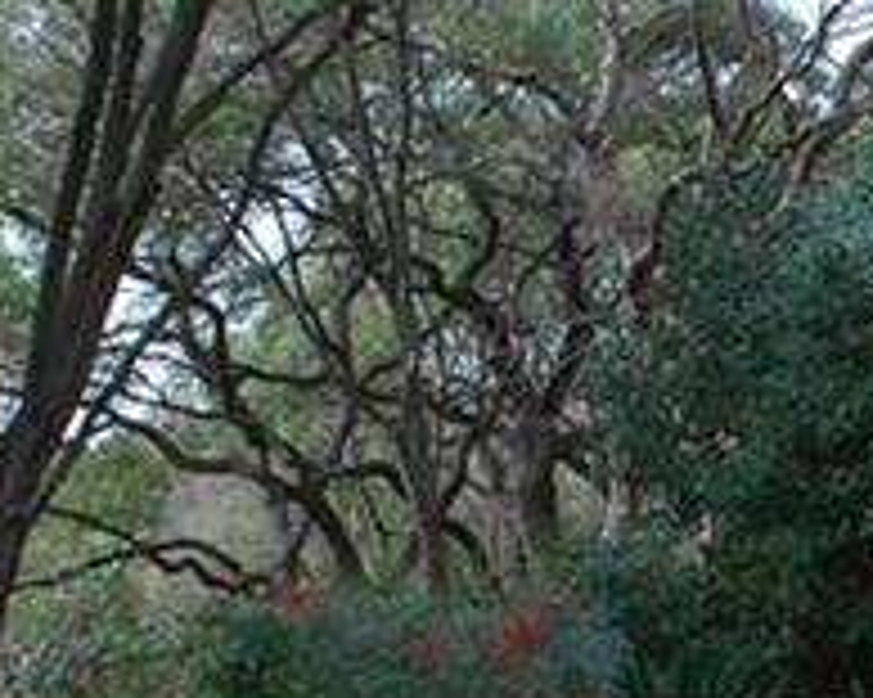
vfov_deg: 11.5
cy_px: 527
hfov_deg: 14.3
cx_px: 720
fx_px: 3460
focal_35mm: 134
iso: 100
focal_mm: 18
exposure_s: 1/125
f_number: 5.6
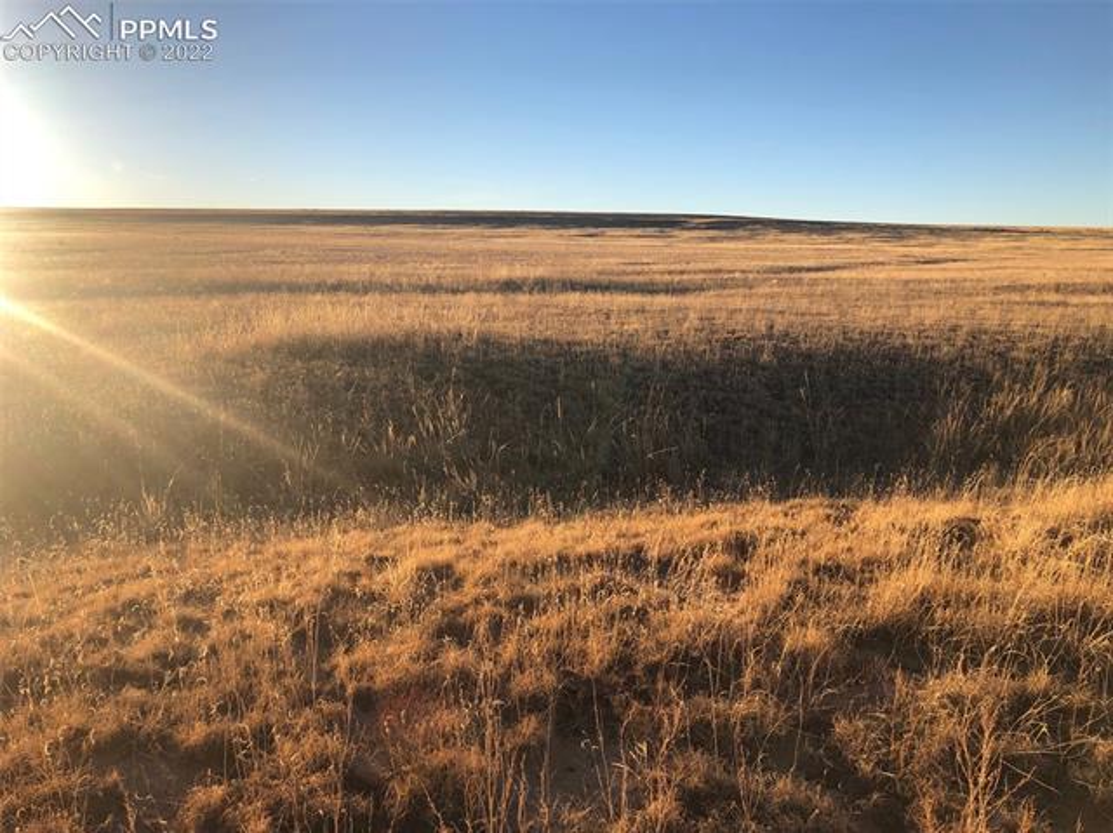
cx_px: 556
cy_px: 416
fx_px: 900
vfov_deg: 49.7
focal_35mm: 28
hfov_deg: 63.5
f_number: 1.8
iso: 20
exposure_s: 1/1143
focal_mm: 3.99
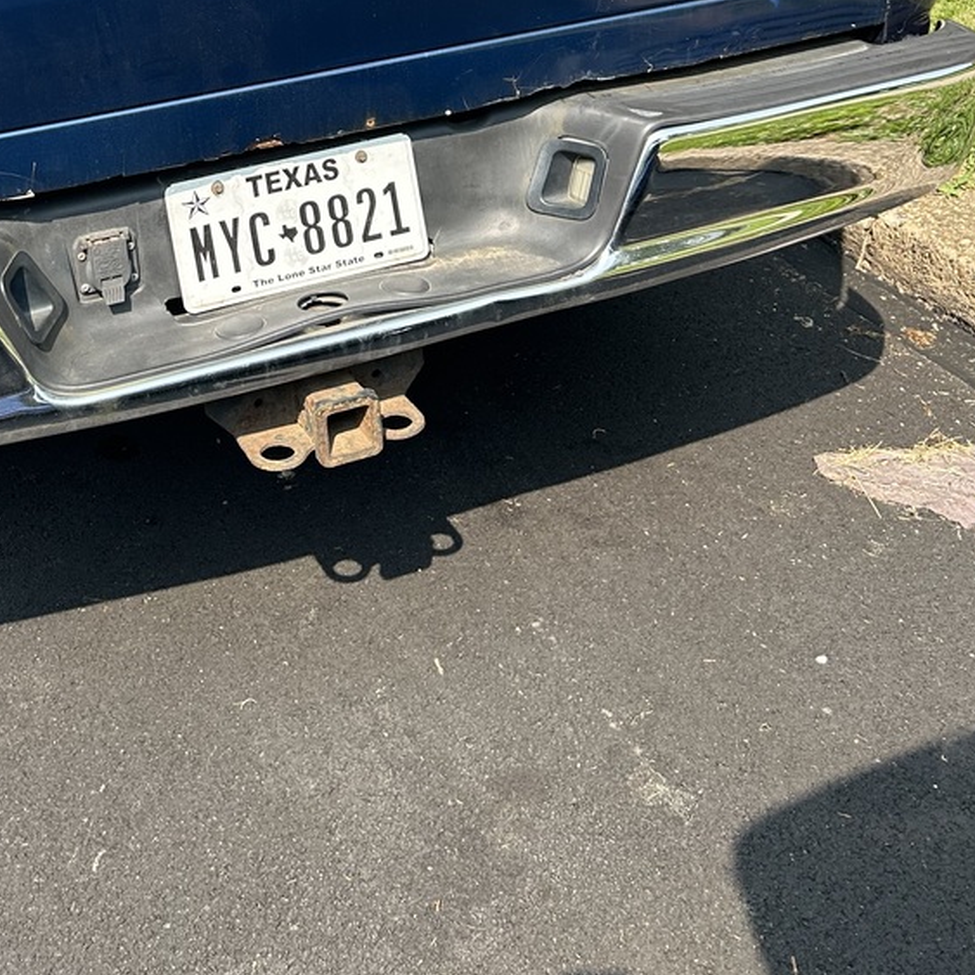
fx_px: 1561
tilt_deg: -18.9
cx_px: 201
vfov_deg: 32.2
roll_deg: +5.8
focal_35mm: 49
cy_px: 23
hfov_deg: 33.7
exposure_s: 1/909
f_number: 1.5
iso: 50
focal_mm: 5.7
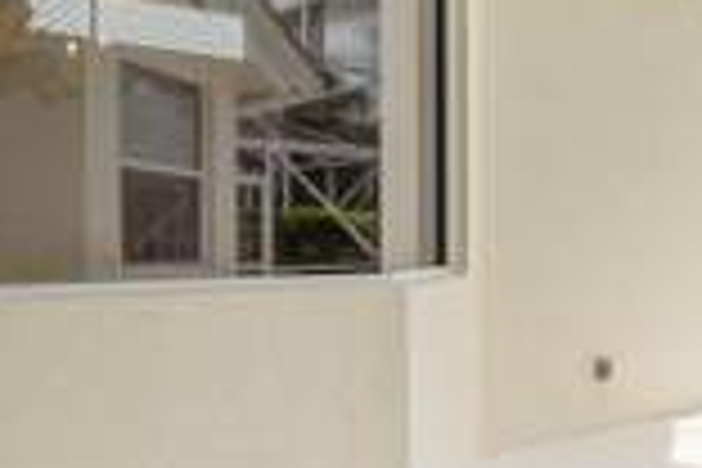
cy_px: 243
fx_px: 838
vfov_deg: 31.2
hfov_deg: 37.4
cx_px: 788
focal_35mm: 43
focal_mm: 14
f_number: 9
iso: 250
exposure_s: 1/320
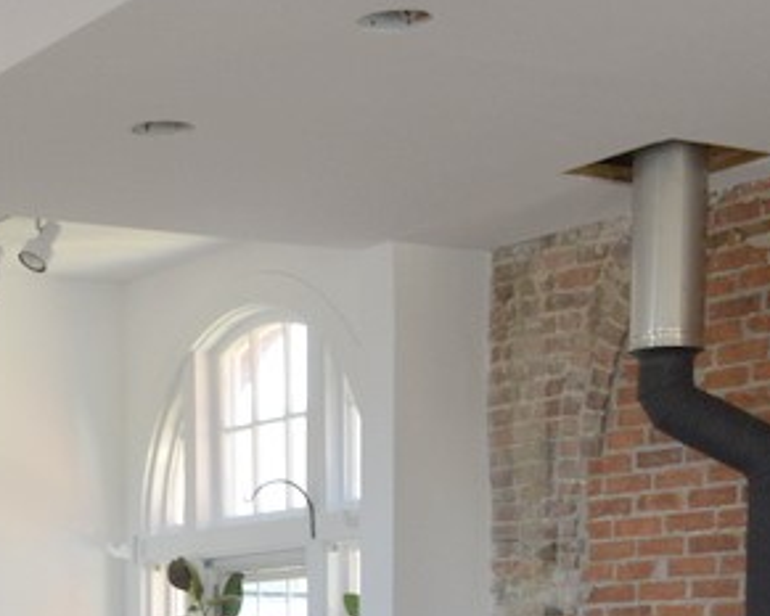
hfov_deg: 18.5
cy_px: 831
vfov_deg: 14.8
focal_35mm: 99
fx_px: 2257
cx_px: -122
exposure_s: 1/60
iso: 400
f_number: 6.3
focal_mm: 20
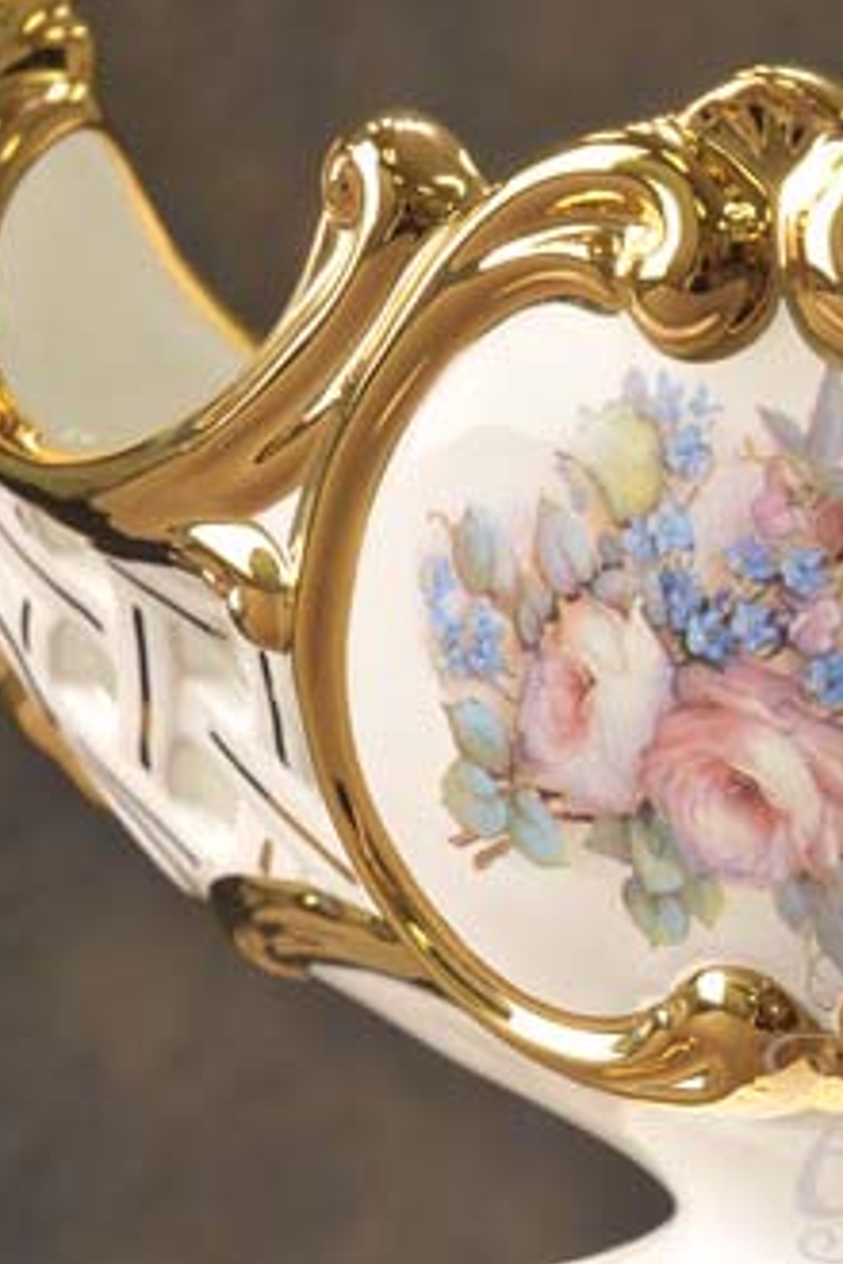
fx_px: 5584
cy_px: 632
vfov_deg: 12.9
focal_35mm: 159
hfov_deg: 8.6
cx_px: 793
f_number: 11
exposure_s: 1/100
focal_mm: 70
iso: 640
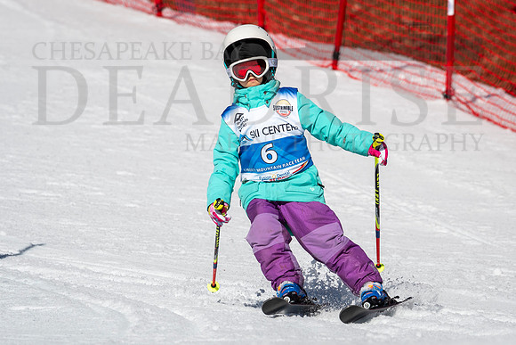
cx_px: 278
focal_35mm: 695
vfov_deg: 2.0
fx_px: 9962
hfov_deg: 3.0
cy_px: 145
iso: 200
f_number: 8
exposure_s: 1/2000
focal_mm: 400
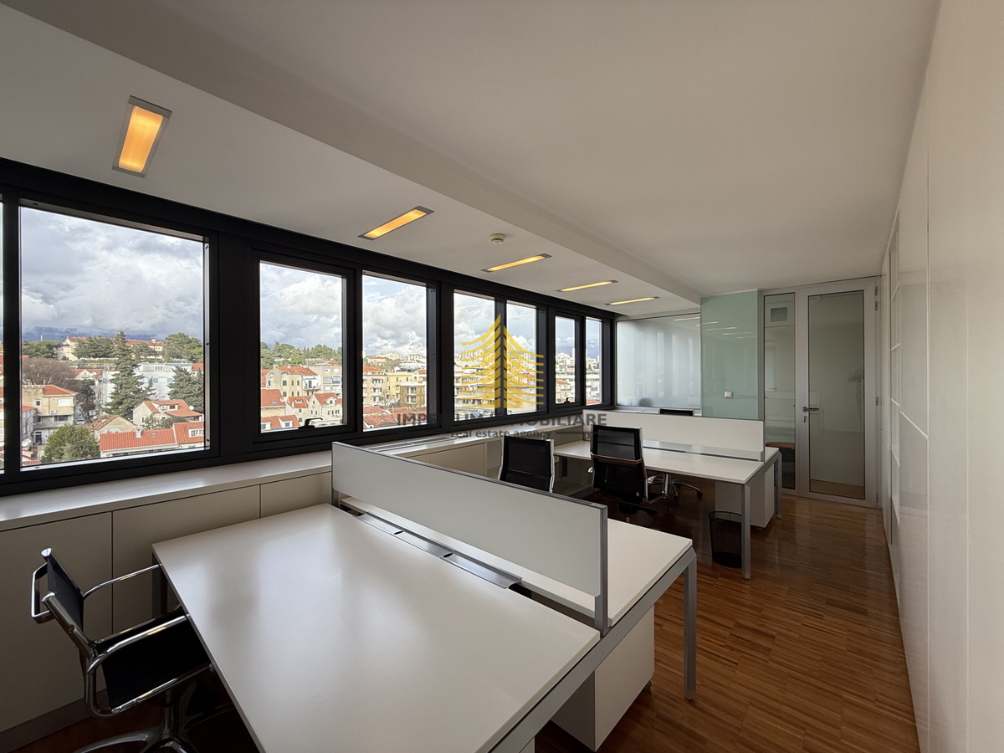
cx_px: 502
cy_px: 376
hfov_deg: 102.1
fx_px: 406
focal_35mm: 14
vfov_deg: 85.7
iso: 64
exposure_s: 1/99
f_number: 2.2
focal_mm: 2.22
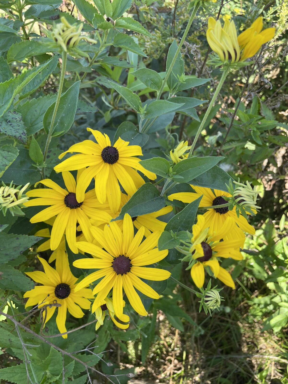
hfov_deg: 53.1
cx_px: 144
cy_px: 192
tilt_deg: -54.5
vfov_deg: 67.3
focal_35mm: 26
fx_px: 288
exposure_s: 1/291
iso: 32
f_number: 1.6
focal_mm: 4.2
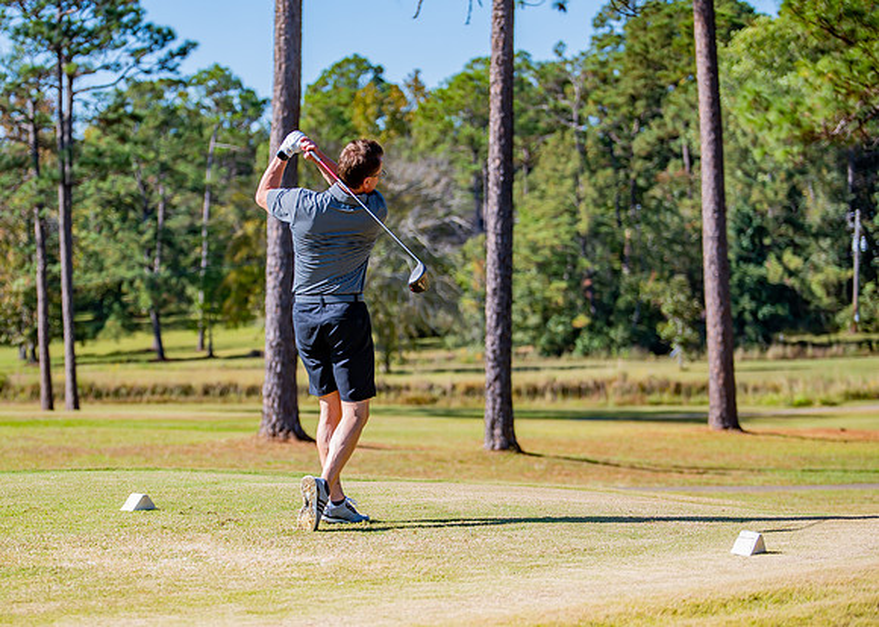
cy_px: 350
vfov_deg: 12.6
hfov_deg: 17.6
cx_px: 346
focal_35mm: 113
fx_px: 2831
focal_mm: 92
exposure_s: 1/1000
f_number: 2.8
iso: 100
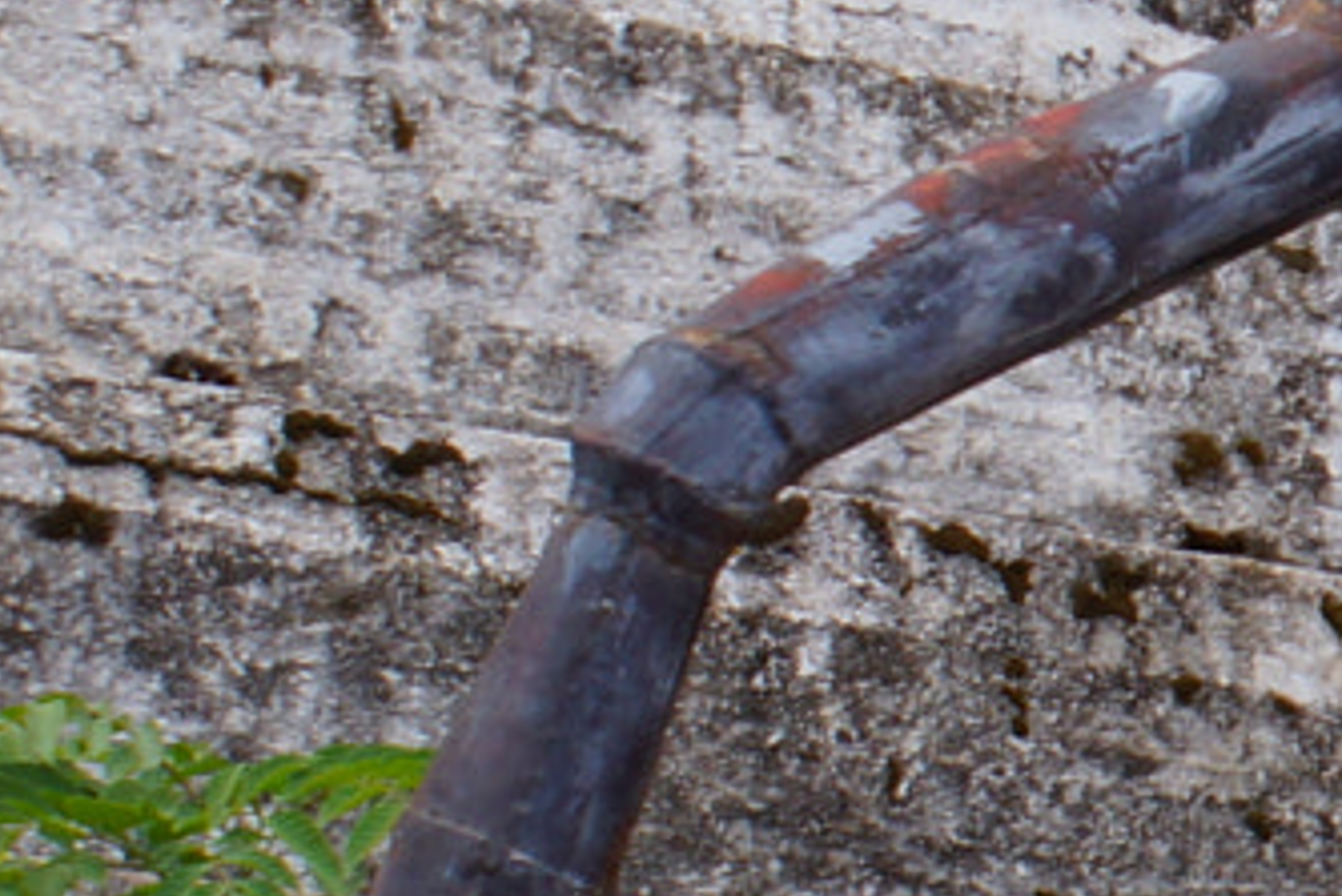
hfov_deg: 6.2
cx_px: 2728
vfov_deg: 4.3
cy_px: 400
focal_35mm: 322
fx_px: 12011
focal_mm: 35
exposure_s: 1/80
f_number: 9
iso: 100
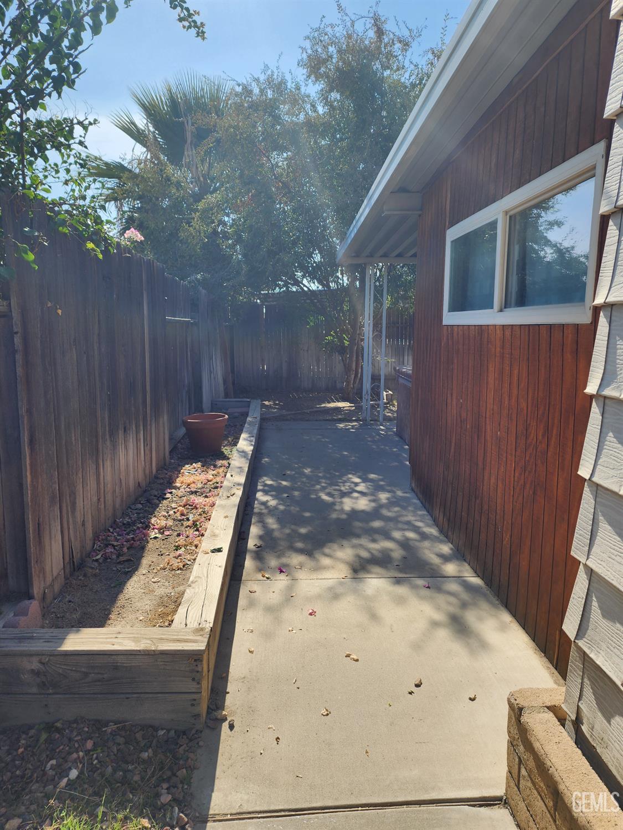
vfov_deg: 73.9
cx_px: 312
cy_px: 415
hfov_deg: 58.9
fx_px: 552
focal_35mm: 23
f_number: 1.8
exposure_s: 1/1008
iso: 12
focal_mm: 6.4
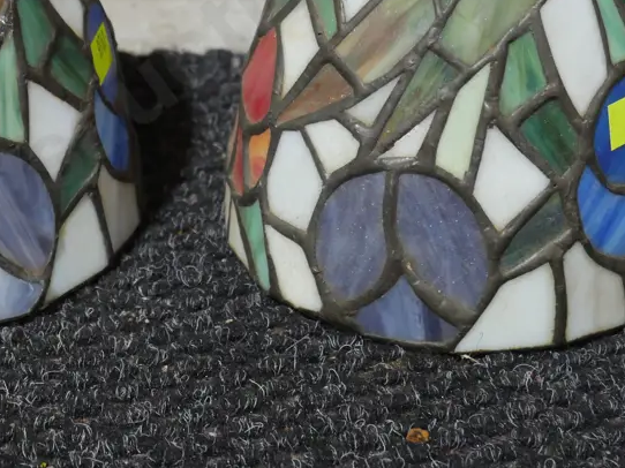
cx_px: 152
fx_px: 1570
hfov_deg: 22.3
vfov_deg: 16.8
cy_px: 87
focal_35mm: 87
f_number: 5.1
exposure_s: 1/60
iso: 800
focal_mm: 23
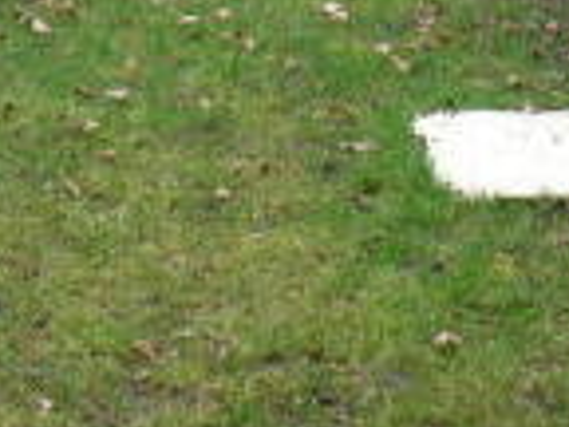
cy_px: -251
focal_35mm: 109
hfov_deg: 18.0
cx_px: 318
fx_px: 1792
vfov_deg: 12.7
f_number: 2.8
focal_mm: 4.8
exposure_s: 1/50
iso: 100
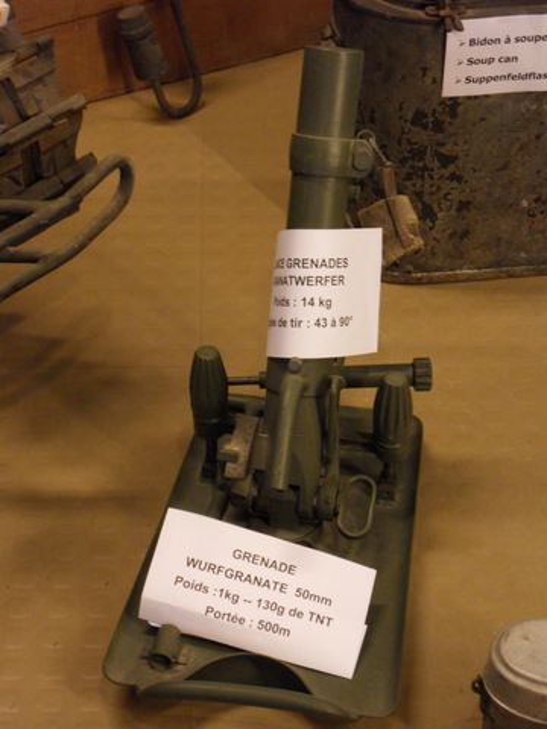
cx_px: 274
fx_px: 1917
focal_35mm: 91
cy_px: 364
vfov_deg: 21.5
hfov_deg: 16.2
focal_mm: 16.4
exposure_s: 1/10
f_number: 5.5
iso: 400
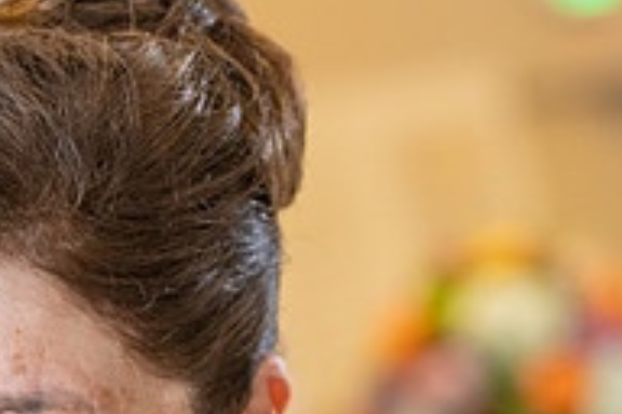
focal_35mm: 308
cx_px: 69
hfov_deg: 6.7
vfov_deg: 4.4
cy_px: 554
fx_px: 5321
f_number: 3.2
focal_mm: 85
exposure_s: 1/80
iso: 1250
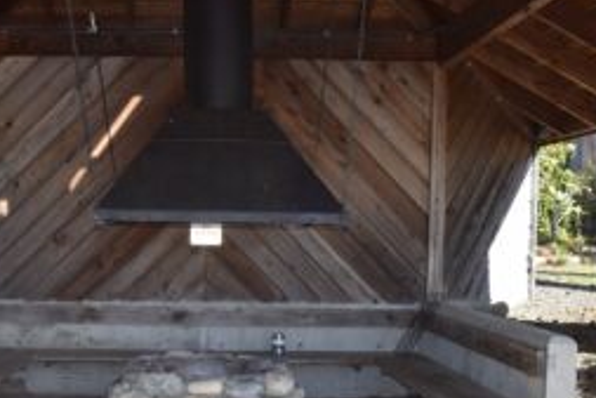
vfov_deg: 26.9
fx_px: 825
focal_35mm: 50
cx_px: 207
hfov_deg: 39.3
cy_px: 286
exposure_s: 1/125
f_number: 5.6
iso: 100
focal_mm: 21
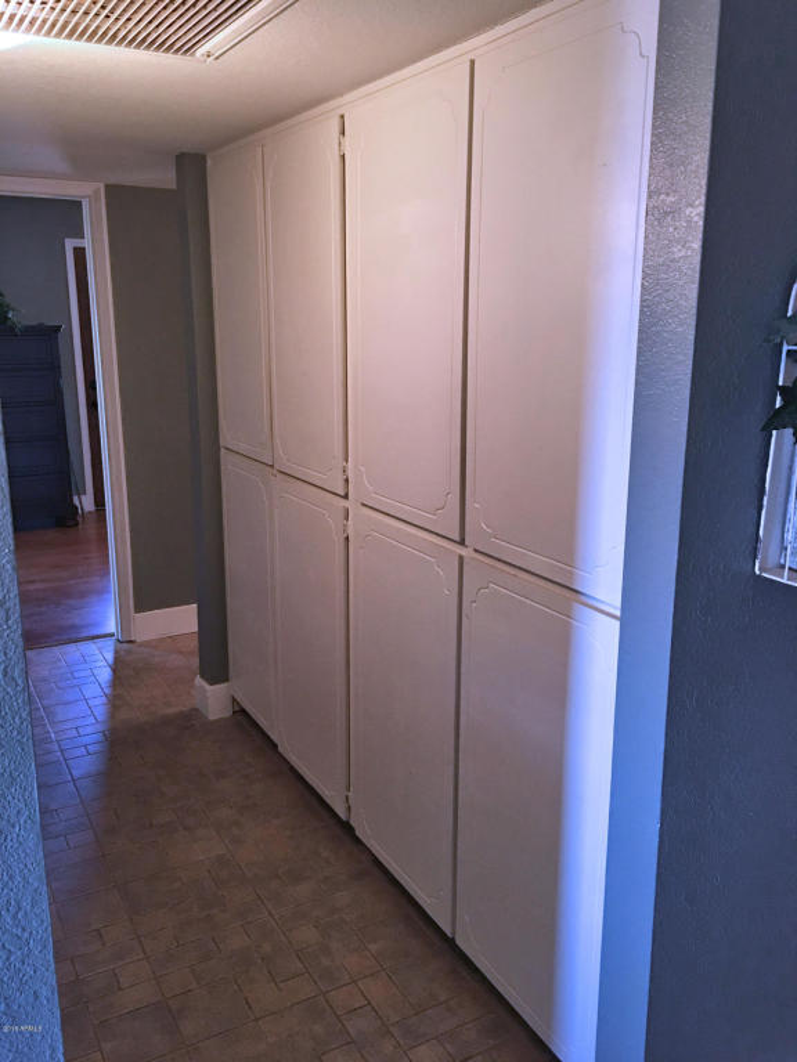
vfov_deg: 61.7
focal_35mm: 29
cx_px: 398
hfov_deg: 48.2
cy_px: 531
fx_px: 890
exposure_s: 1/10
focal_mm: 4.15
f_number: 2.2
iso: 80
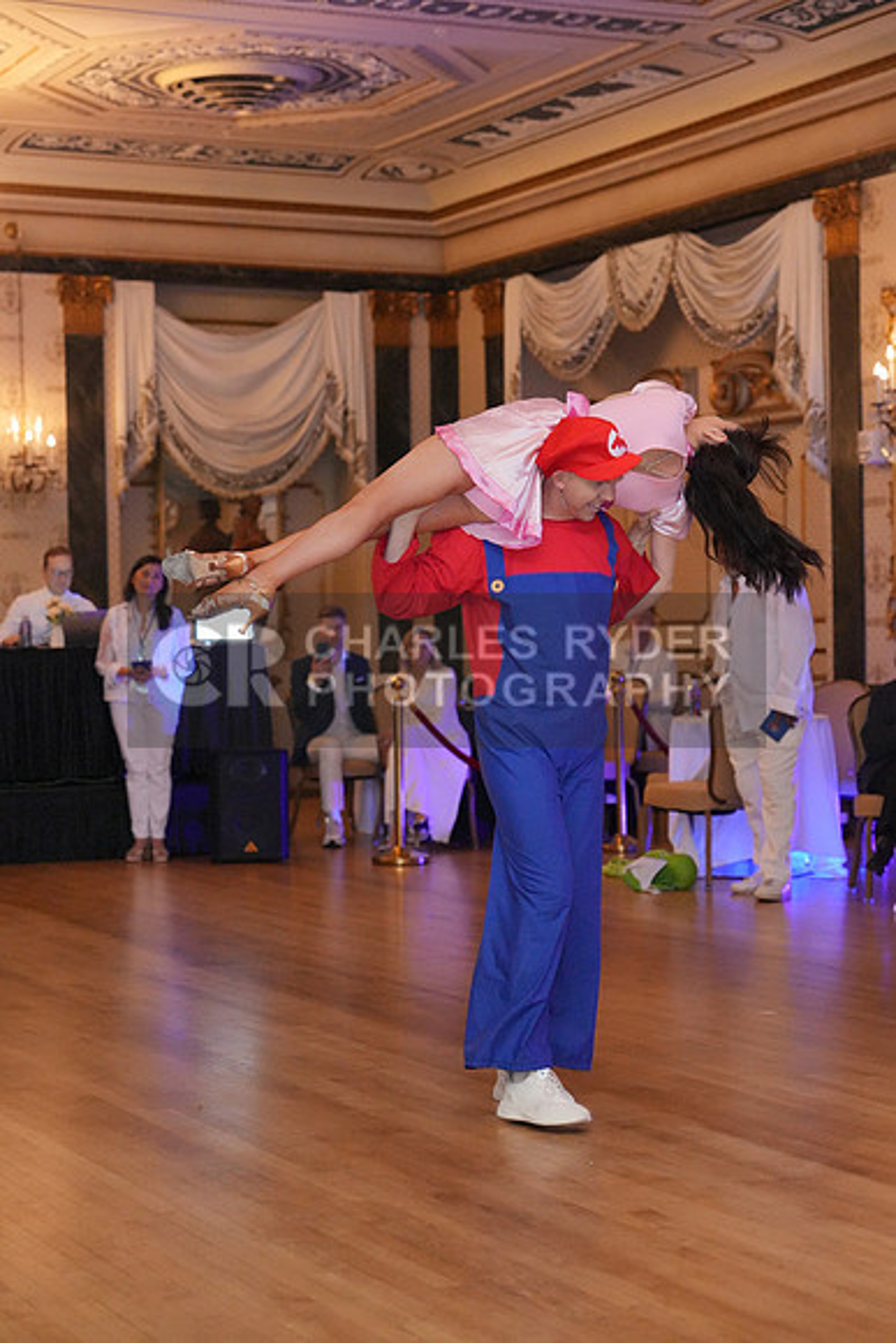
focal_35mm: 66
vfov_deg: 30.5
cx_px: 448
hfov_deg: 20.6
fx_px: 2462
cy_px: 672
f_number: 3.2
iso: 8000
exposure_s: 1/250
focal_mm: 66
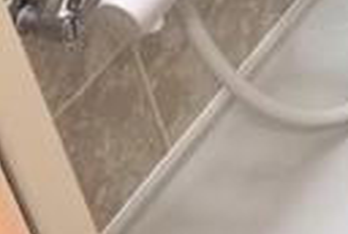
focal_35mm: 141
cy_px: -229
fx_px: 1366
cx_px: 813
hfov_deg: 12.0
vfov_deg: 9.2
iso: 80
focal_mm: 4.15
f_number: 2.2
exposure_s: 1/15
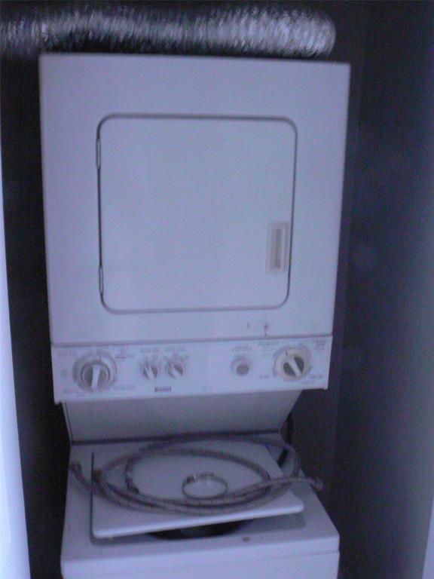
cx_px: 217
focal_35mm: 36
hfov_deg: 39.7
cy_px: 290
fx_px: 602
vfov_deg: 51.4
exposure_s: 1/3.2
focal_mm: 6
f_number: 7.1
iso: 400
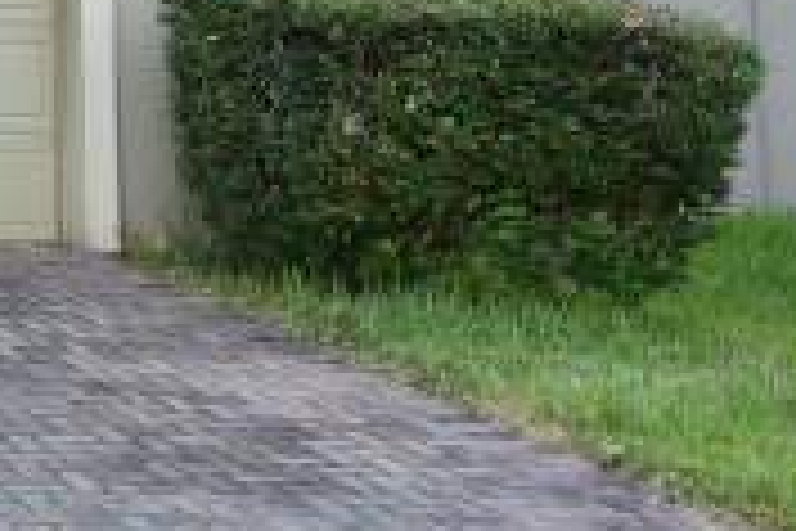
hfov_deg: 17.8
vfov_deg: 14.9
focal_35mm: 86
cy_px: -236
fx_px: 1901
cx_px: -724
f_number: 3.8
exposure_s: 1/160
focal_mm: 7.1
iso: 160
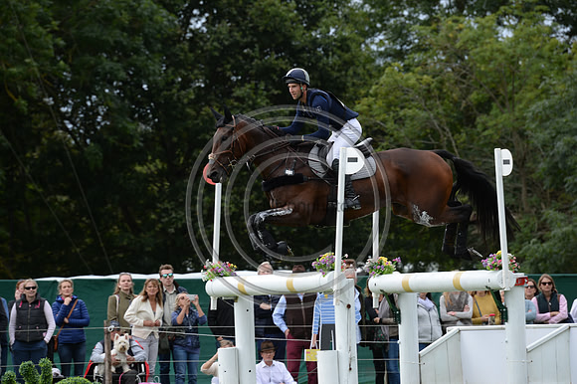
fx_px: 6247
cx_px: 288
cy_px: 192
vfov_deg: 3.5
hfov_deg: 5.3
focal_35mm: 390
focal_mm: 390
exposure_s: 1/640
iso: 800
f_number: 10
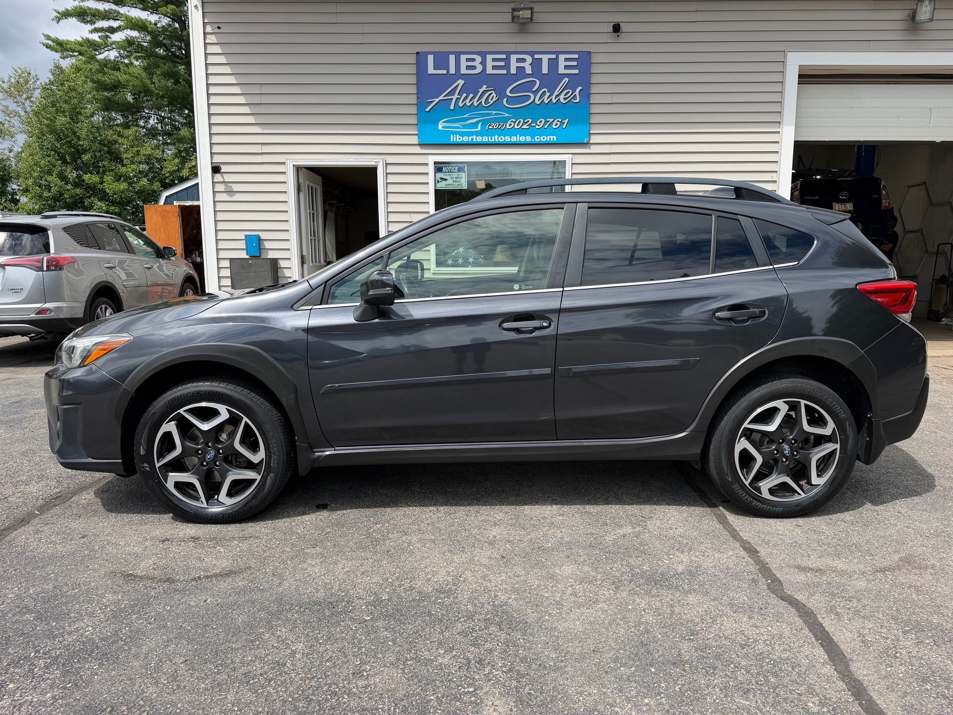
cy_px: 358
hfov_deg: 71.6
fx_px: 661
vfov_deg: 56.8
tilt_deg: -8.5
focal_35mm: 24
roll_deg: -0.1
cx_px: 476
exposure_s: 1/3279
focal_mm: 6.76
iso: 80
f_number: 1.78
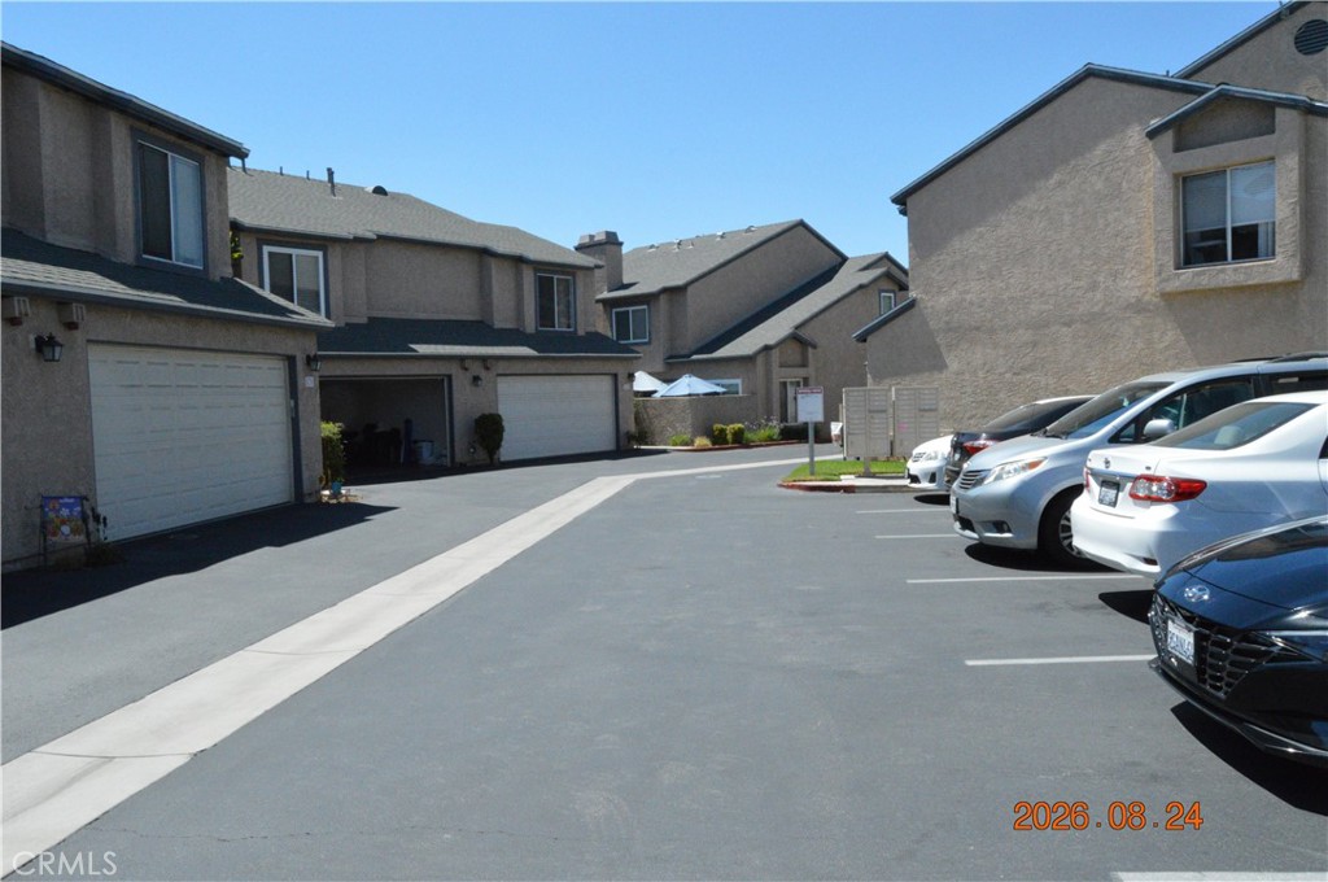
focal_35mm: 27
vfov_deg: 47.8
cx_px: 664
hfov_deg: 67.4
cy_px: 441
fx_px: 995
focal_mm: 18
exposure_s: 1/800
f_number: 22
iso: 3200
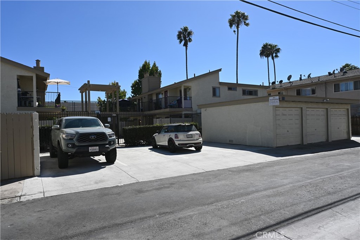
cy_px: 120
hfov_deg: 73.7
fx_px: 240
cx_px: 180
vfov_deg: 53.1
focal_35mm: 24
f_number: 7.1
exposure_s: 1/400
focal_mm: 16
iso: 100
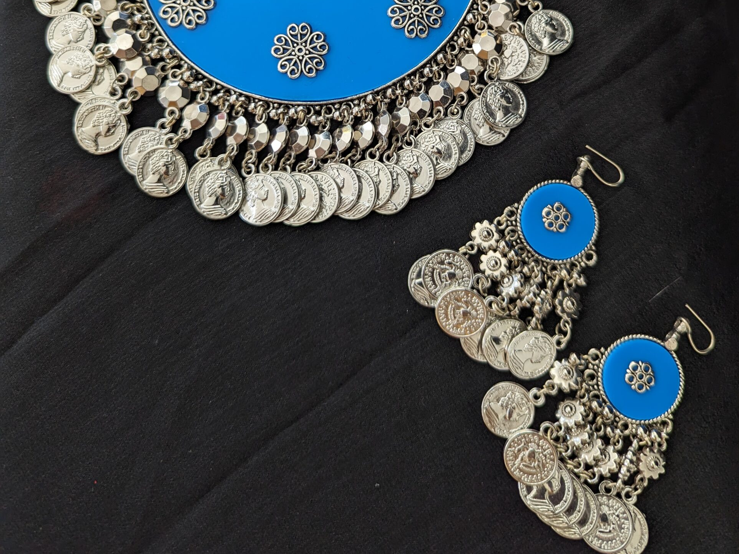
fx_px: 683
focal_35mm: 32
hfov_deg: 56.8
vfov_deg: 41.2
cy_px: 71
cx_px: 370
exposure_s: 1/90
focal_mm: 6.81
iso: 86
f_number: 1.85
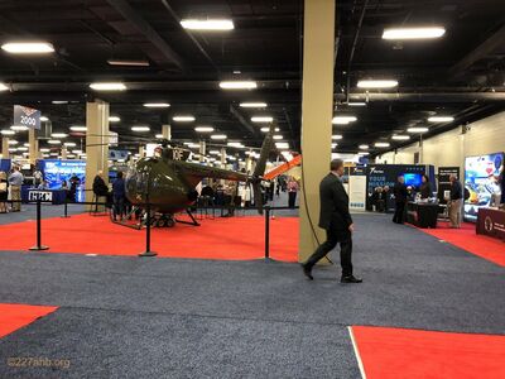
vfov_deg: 49.7
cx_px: 252
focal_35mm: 28
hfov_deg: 63.4
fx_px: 408
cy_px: 190
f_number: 1.8
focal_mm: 3.99
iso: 50
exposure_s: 1/15
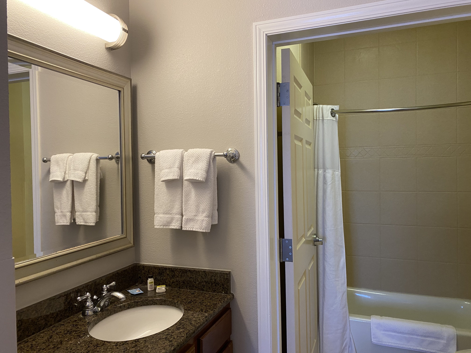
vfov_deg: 53.1
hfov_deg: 67.3
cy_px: 176
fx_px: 354
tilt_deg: -0.2
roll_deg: -0.8
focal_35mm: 26
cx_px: 236
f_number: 1.8
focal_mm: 4.25
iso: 125
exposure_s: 1/60
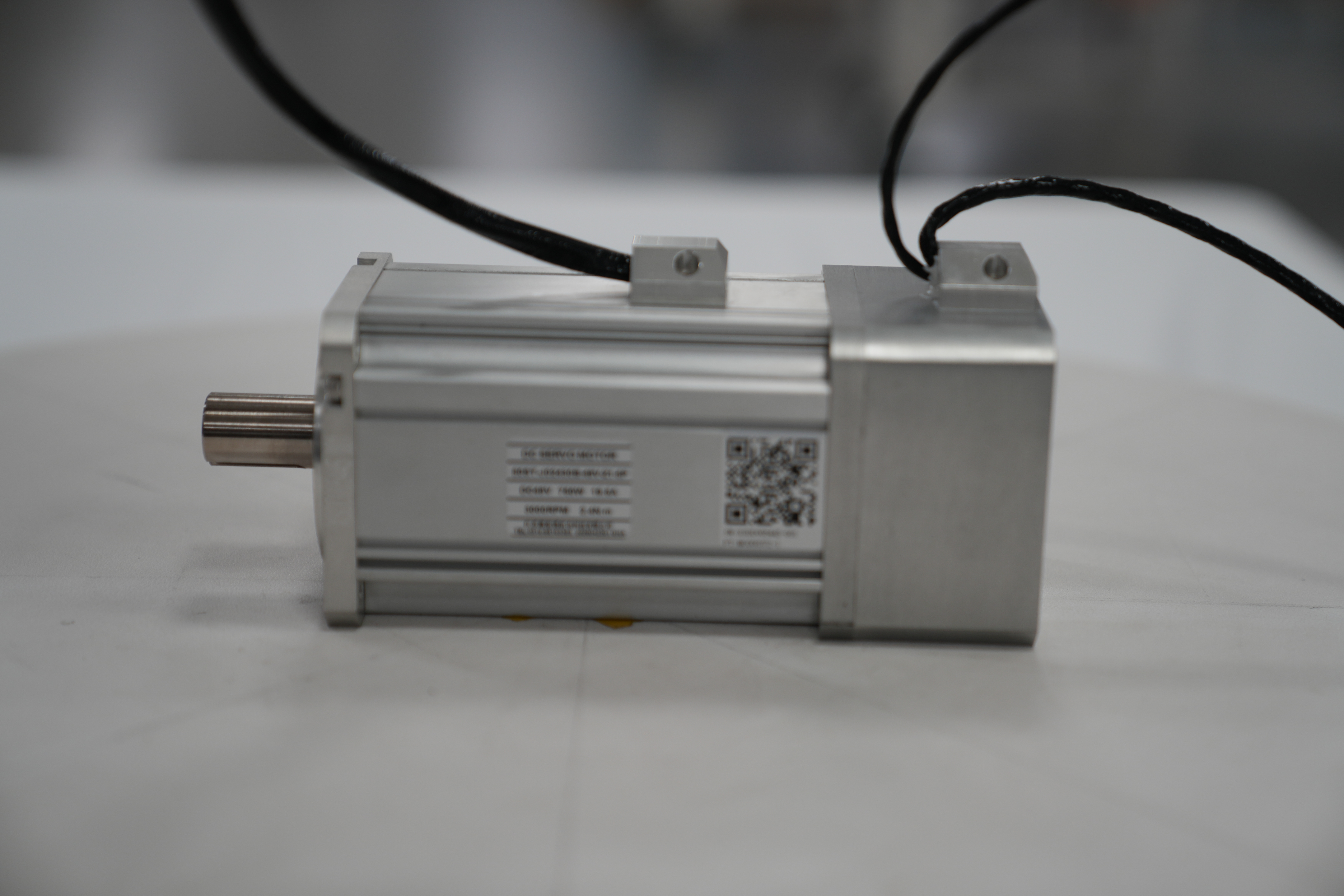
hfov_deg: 28.8
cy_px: 448
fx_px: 2613
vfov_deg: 19.5
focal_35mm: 70
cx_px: 672
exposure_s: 1/80
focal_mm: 70
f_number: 2.8
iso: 200
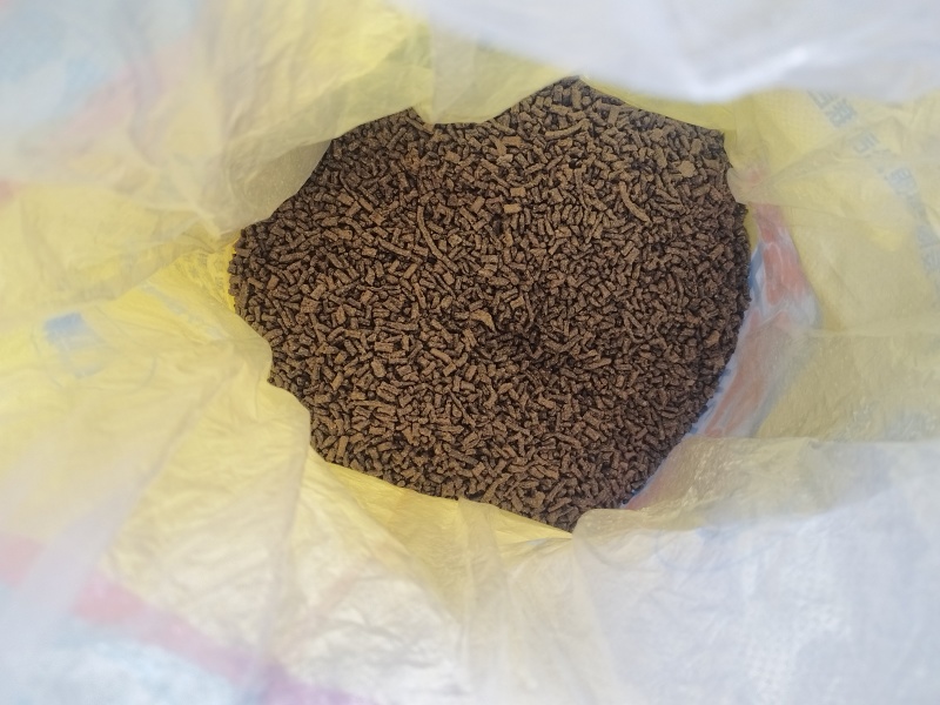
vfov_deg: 58.9
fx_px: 625
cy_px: 352
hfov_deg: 73.9
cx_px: 470
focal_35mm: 23
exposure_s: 1/100
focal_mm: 5.52
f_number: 1.9
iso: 288
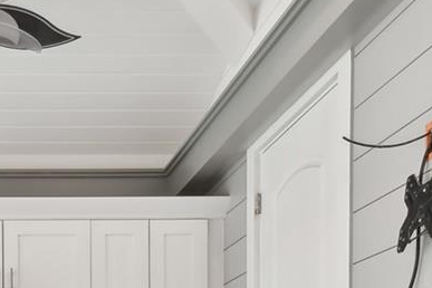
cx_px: -2
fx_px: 744
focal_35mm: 62
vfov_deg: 19.1
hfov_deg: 30.1
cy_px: 439
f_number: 7.1
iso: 100
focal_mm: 10
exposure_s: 1/20
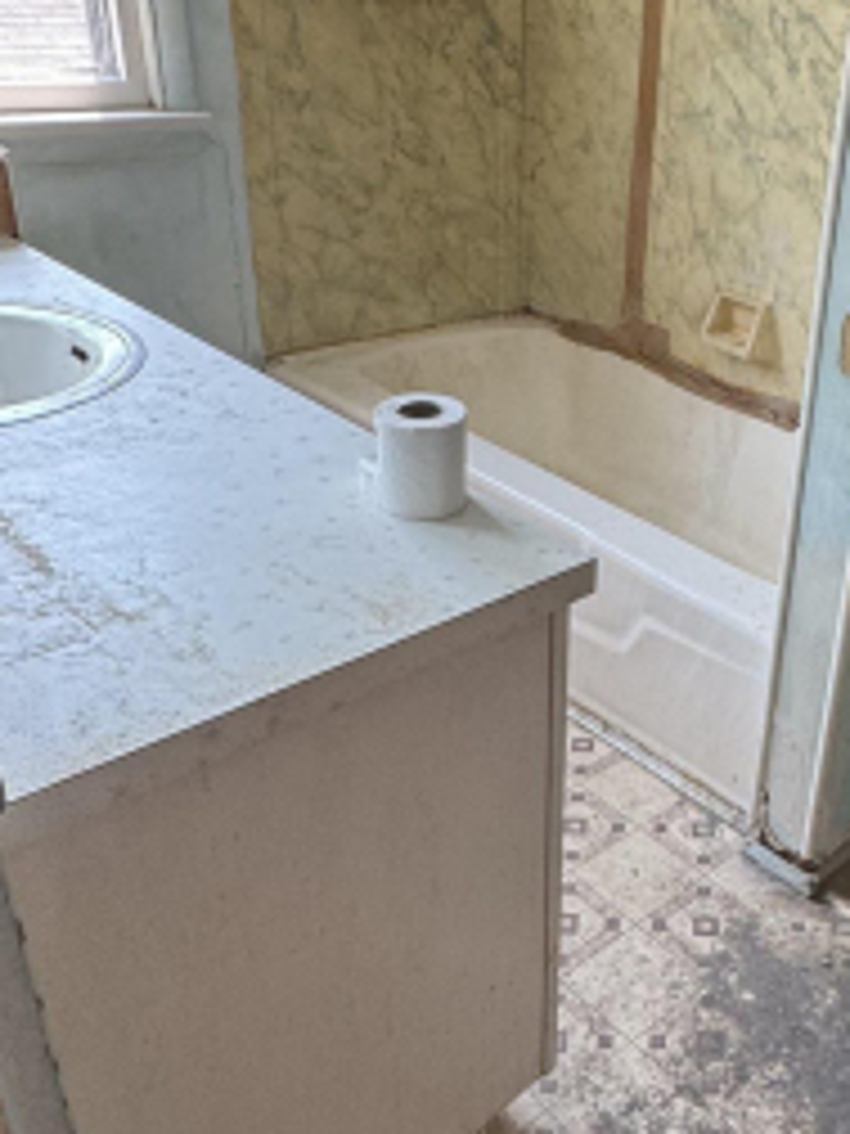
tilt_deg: -33.7
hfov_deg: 36.4
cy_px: 569
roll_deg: -5.5
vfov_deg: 50.1
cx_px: 756
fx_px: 1211
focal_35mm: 37
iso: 200
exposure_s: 1/99
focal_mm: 2.22
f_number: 2.2
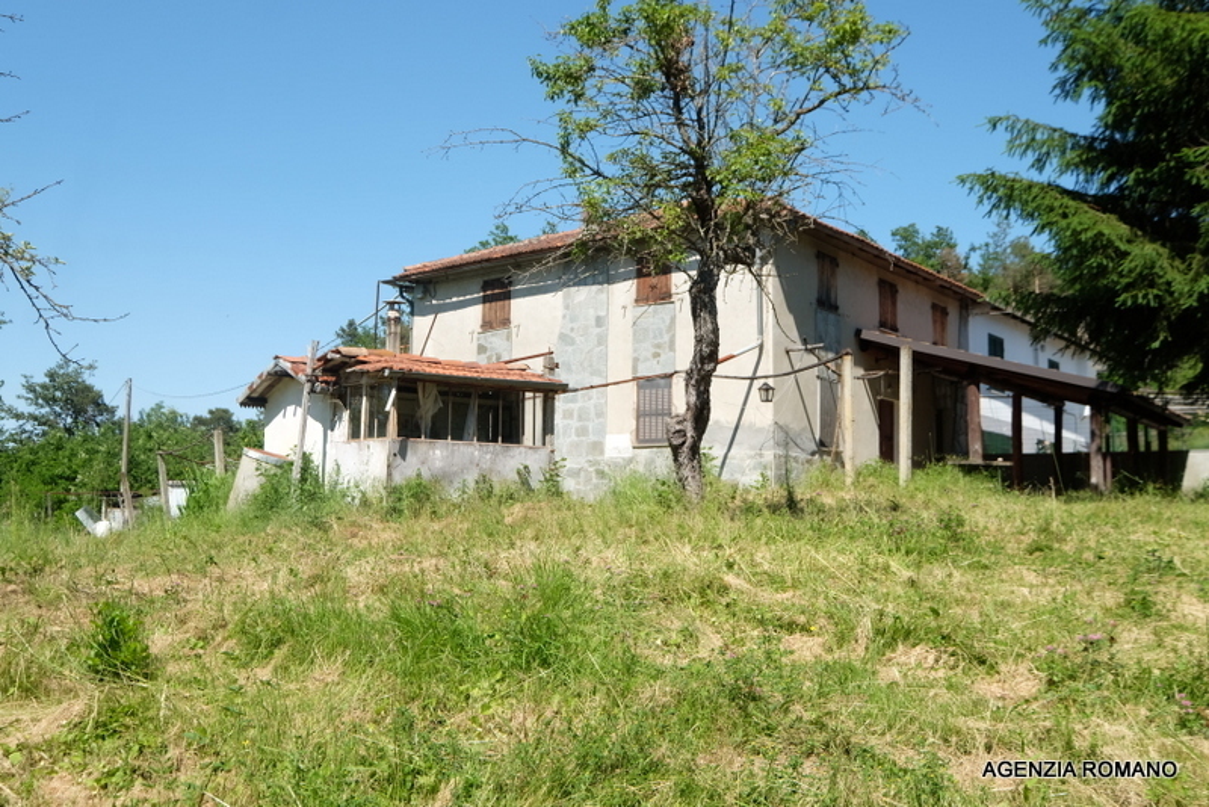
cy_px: 404
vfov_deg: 36.9
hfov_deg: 53.1
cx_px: 604
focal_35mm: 36
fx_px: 1209
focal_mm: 24
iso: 200
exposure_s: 1/420
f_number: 6.4
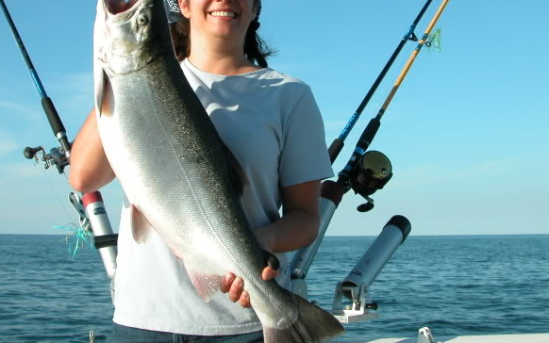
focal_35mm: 51
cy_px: 120
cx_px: 247
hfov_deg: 39.5
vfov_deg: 25.2
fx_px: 763
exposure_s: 1/364
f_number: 5.6
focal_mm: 8.9
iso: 100
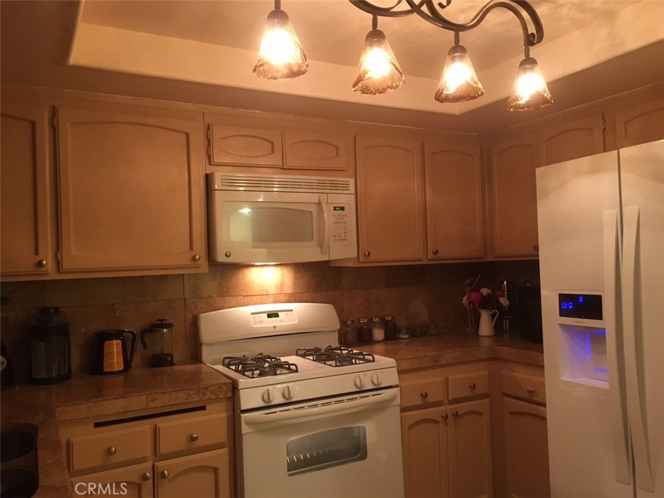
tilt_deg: +1.5
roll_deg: +2.3
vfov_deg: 48.2
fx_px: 556
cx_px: 332
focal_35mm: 29
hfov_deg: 61.7
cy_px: 249
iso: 200
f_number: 2.2
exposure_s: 1/15
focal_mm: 4.15
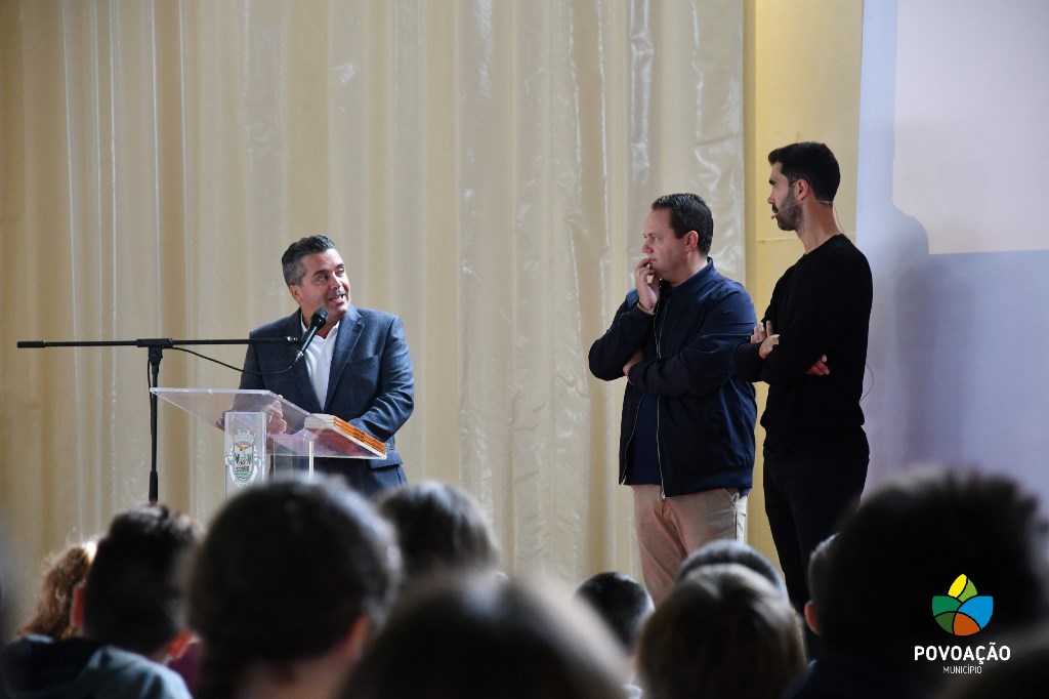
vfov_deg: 8.7
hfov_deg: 13.1
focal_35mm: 157
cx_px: 524
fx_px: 4573
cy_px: 350
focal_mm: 105
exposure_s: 1/125
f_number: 5.6
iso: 1400
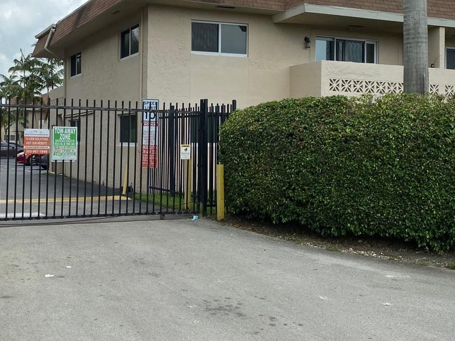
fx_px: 618
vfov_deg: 30.8
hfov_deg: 40.0
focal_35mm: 47
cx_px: 157
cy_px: 136
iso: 32
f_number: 1.8
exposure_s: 1/1727
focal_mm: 4.25
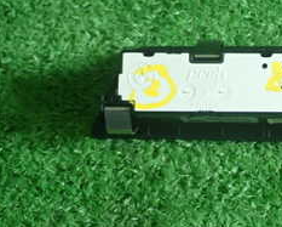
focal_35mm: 118
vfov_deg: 13.1
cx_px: 321
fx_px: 986
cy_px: 66
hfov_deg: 15.8
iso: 320
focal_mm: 8.4
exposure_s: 1/50
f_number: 3.1
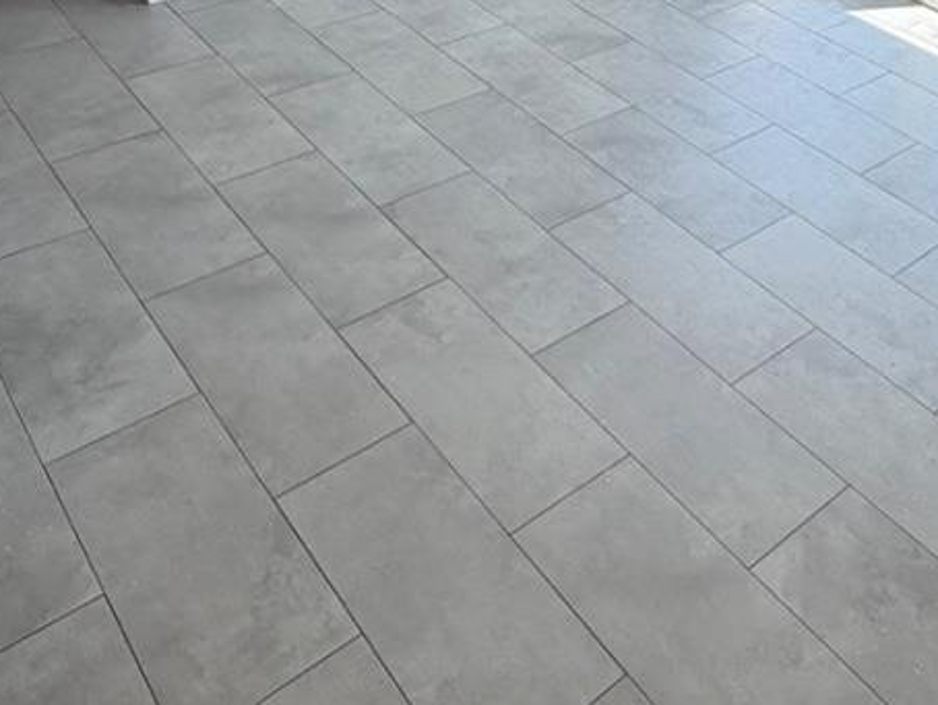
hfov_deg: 50.0
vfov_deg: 37.2
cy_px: 132
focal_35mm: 37
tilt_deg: -33.9
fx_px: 1003
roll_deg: -5.4
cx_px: 514
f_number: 2.2
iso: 64
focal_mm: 2.22
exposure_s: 1/121
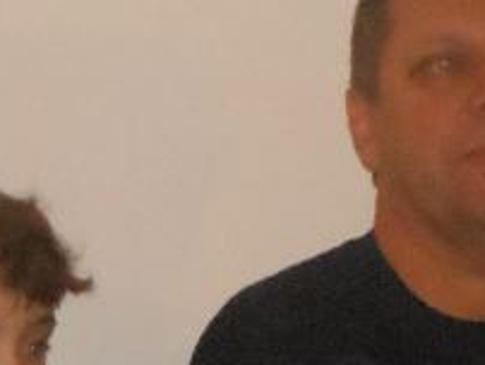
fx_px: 4825
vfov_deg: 4.3
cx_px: 240
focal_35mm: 344
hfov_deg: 5.8
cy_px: 567
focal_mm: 15.5
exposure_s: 1/60
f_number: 4.6
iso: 800
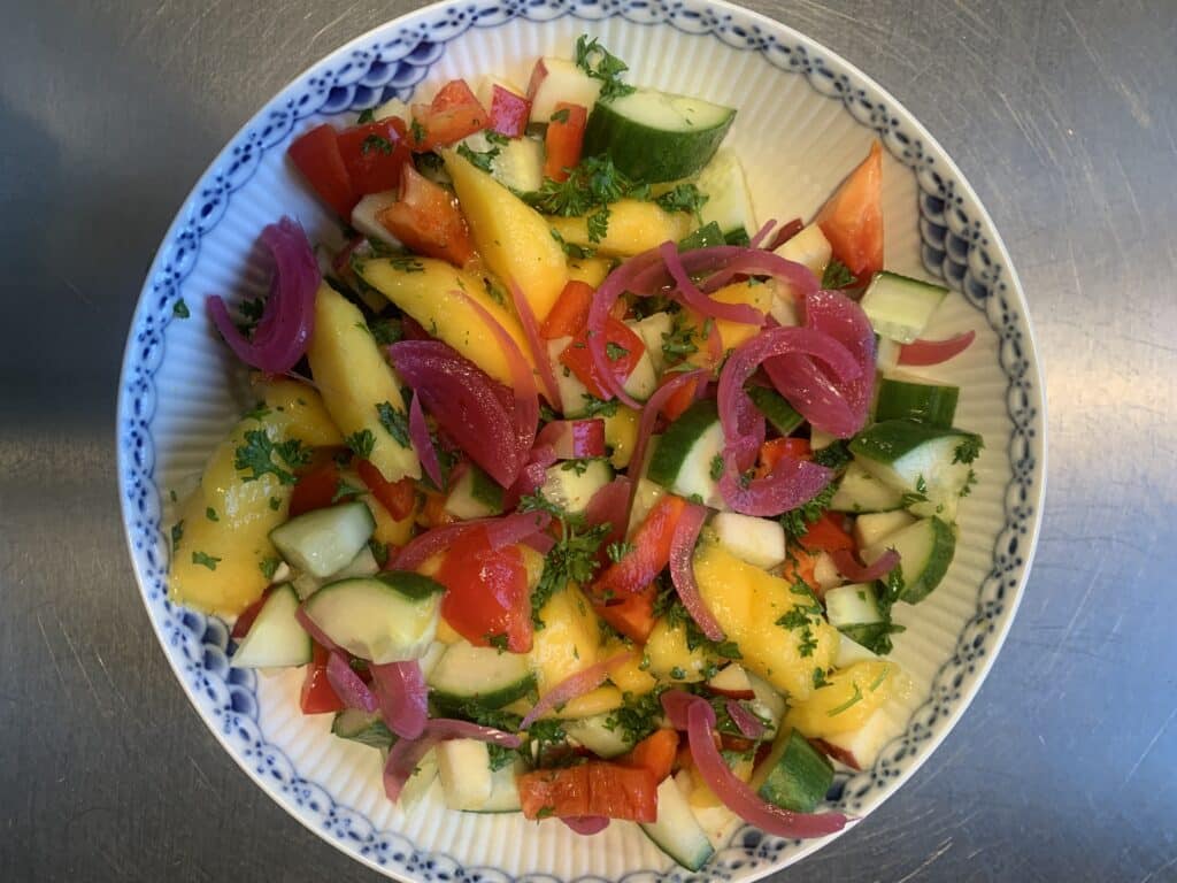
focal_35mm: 26
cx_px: 588
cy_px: 442
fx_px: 884
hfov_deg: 67.3
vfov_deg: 53.1
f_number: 1.8
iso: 160
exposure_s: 1/50
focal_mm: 4.25
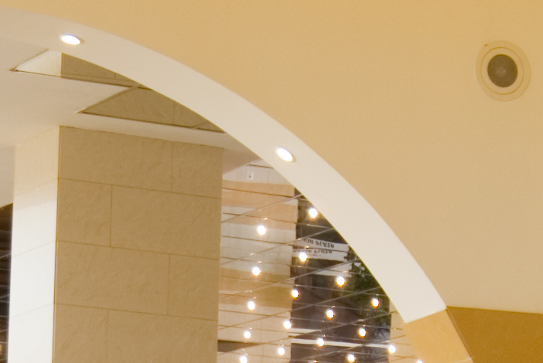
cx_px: 161
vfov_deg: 7.4
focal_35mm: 182
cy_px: 600
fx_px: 2749
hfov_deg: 11.3
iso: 100
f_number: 4
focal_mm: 22
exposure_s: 1/30
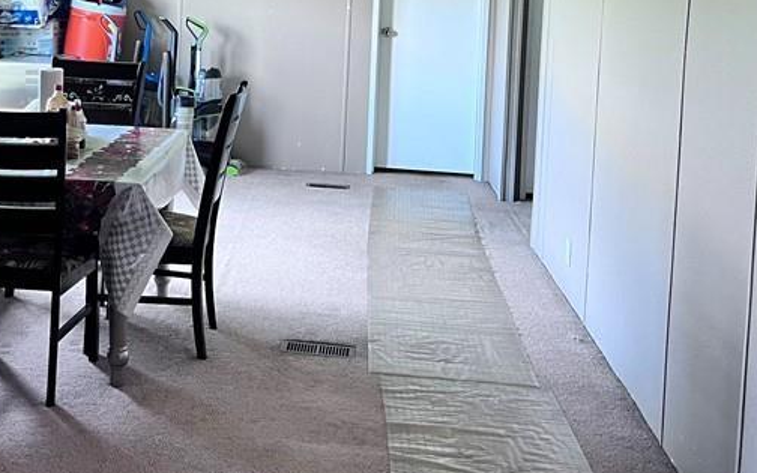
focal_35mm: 56
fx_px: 1155
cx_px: 218
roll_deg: -2.3
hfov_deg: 35.7
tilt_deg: -3.2
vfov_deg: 22.4
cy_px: 15
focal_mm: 5.7
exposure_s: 1/65
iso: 125
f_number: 1.5
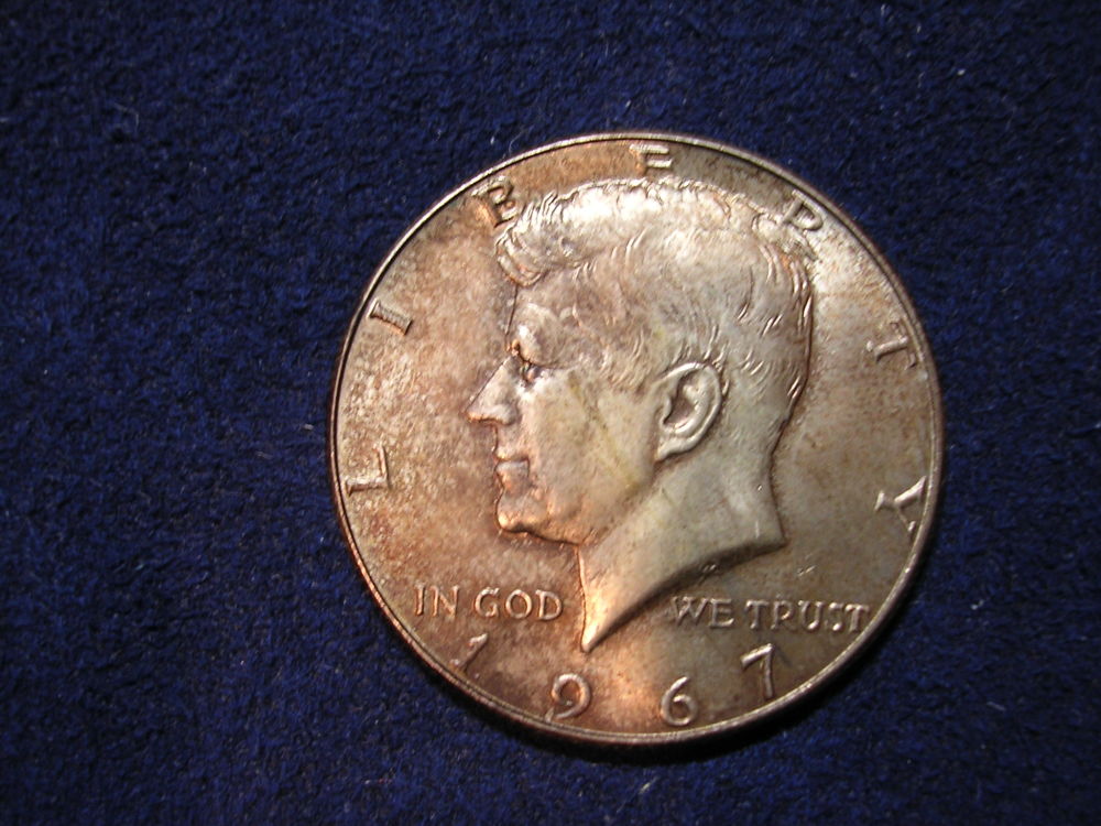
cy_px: 413
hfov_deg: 49.0
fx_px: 1209
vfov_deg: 37.7
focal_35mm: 38
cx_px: 550
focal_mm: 5.8
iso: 100
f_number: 2.8
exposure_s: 1/6.4
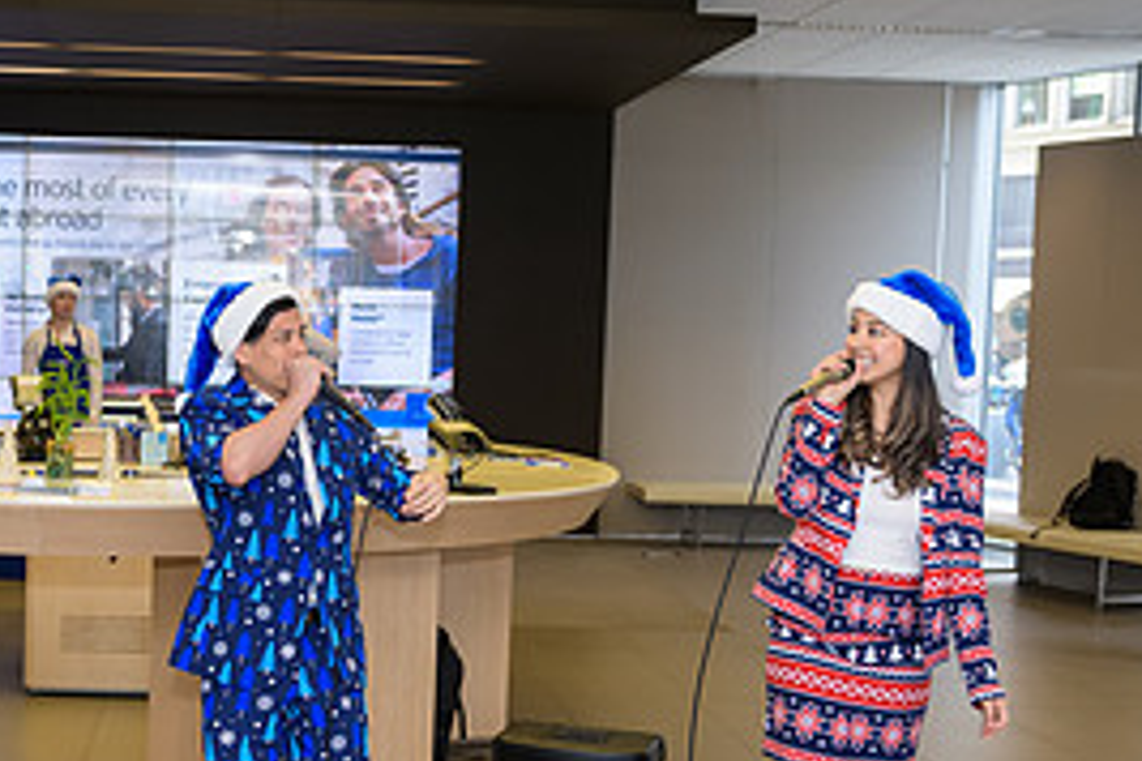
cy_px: 442
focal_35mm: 63
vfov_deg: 21.6
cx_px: 274
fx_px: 1998
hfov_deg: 31.3
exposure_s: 1/125
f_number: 3.2
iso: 400
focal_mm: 29
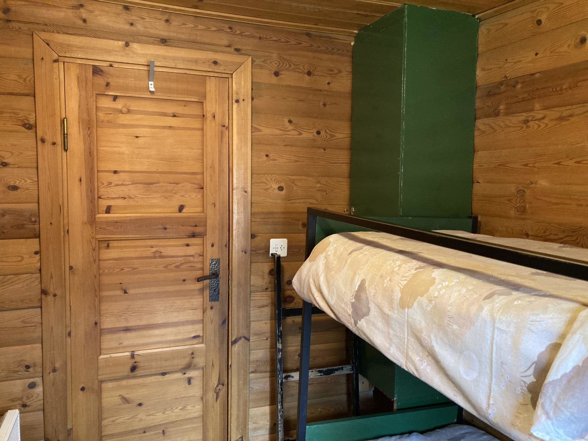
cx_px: 294
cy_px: 220
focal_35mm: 28
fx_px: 476
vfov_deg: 49.7
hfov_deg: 63.4
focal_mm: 3.99
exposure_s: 1/25
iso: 400
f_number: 1.8
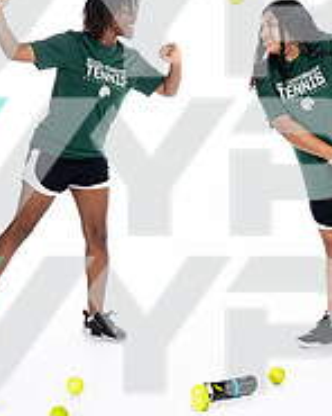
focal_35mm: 103
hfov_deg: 14.9
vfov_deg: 18.6
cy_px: 169
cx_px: 204
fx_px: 1265
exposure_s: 1/250
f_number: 5.6
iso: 400
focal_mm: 45
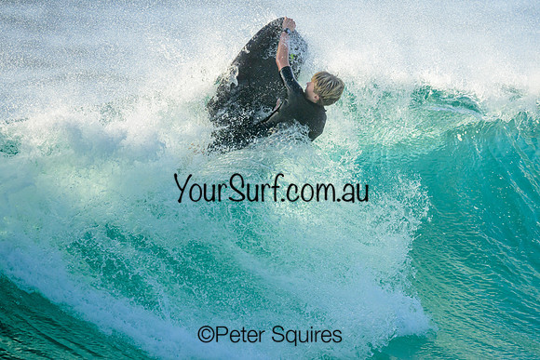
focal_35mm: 1082
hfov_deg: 1.9
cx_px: 350
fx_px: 16229
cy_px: 164
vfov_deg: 1.3
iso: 800
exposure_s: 1/2500
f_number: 6.3
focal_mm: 800
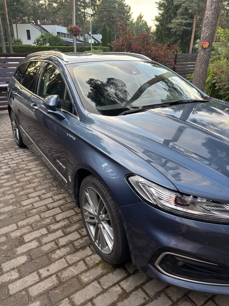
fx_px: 229
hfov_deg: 53.1
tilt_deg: -24.4
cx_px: 114
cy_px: 153
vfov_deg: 67.3
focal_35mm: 26
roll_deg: -0.8
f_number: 1.6
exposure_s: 1/121
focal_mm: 5.96
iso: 100
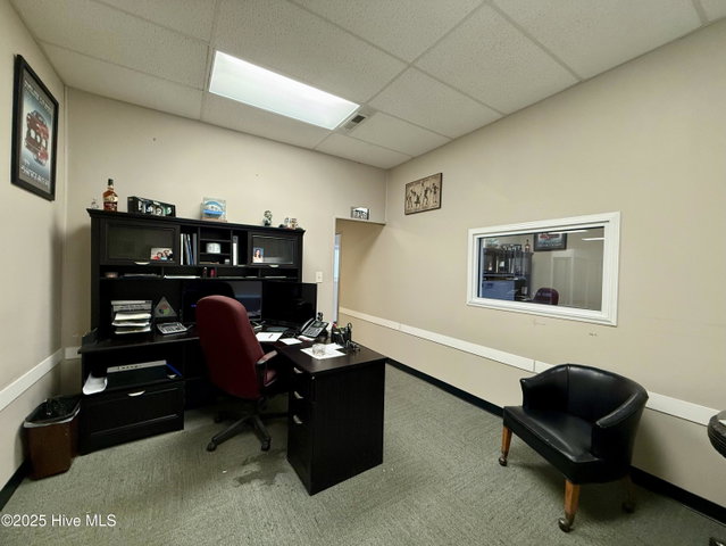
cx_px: 363
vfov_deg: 85.7
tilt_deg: -0.3
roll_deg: -1.7
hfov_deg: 102.0
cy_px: 273
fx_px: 294
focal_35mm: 14
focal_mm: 2.22
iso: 250
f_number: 2.2
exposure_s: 1/120
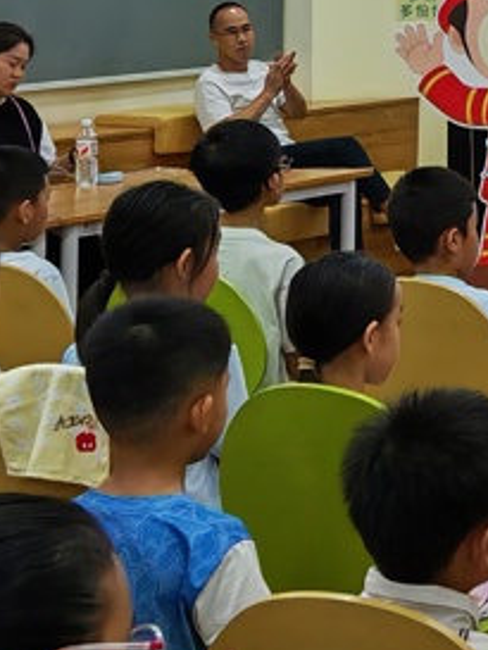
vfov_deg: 15.3
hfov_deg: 11.0
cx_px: 914
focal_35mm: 125
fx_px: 2348
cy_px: -102
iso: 400
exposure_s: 1/260
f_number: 1.9
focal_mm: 6.67
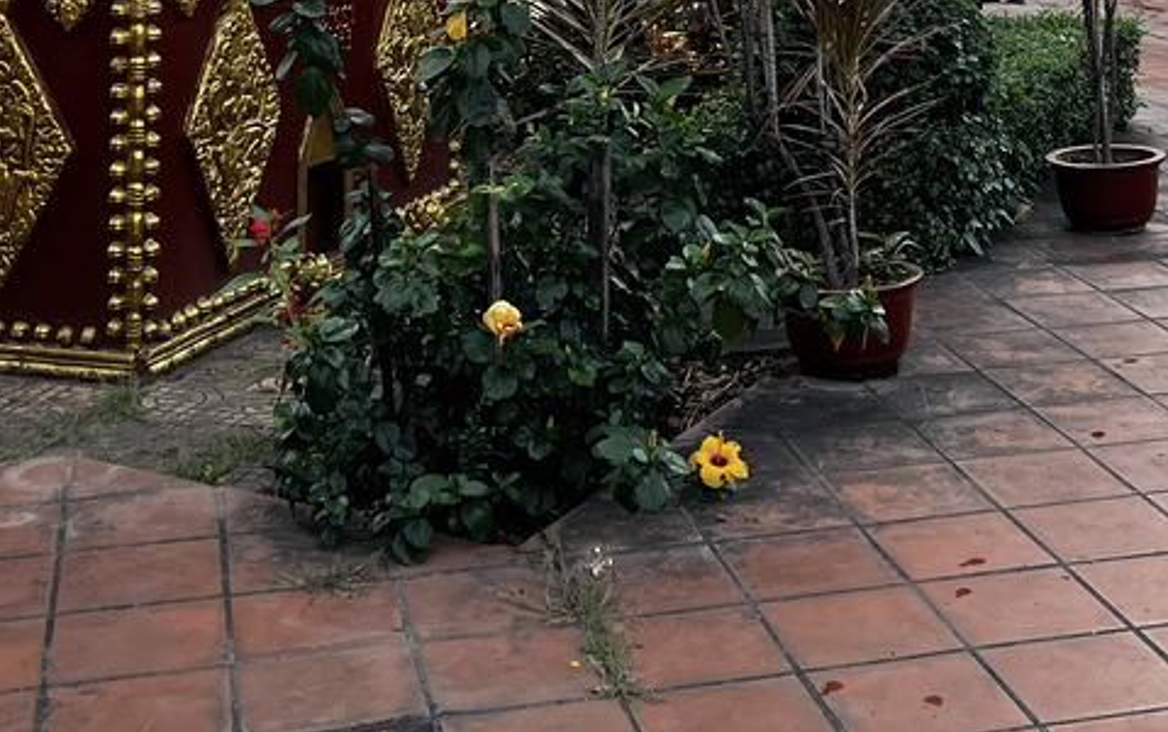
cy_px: -310
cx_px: 761
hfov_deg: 29.6
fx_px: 2198
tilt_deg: +0.7
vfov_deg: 17.3
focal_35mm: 69
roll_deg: +1.6
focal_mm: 5.7
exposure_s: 1/319
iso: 50
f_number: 1.5
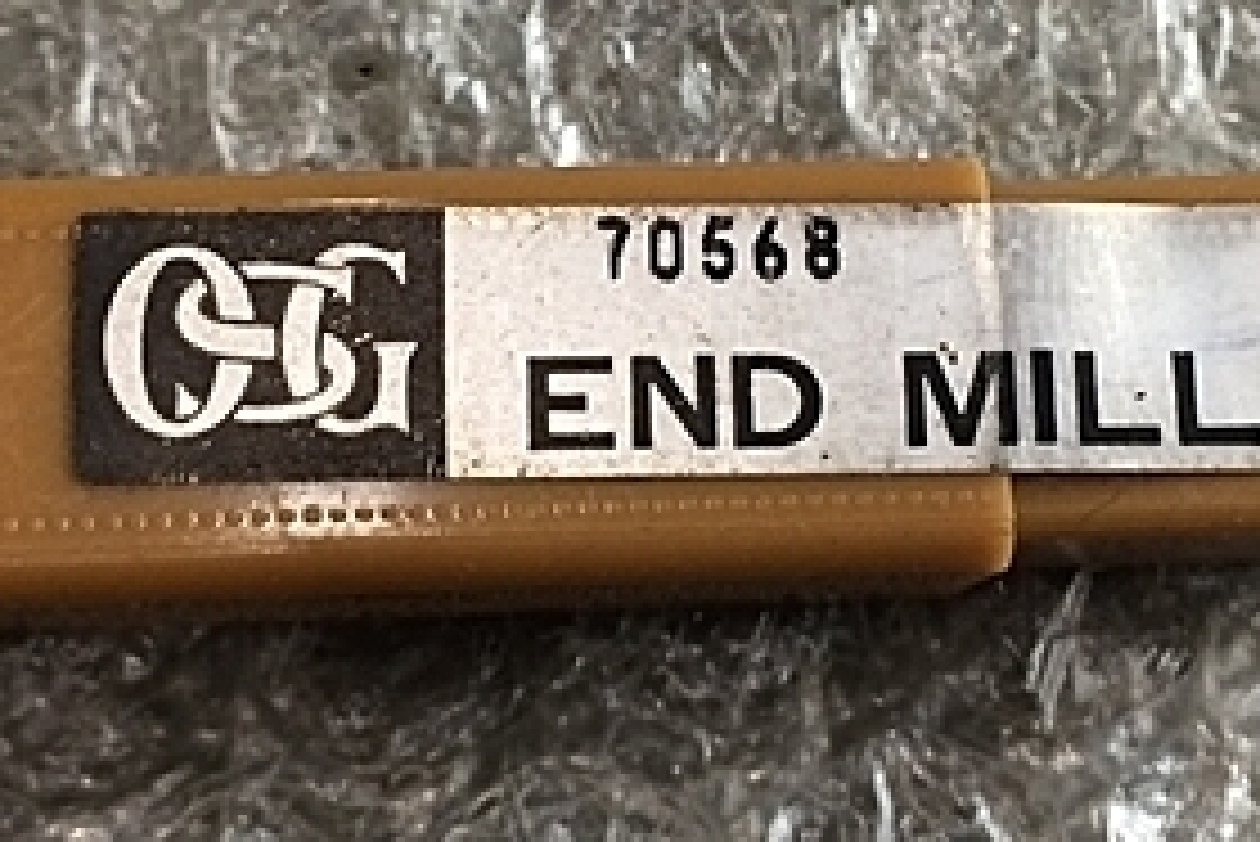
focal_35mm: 69
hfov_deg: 29.2
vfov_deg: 19.7
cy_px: 257
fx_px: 2416
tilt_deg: -80.1
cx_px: 526
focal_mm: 4.15
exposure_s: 1/30
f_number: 2.2
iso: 80
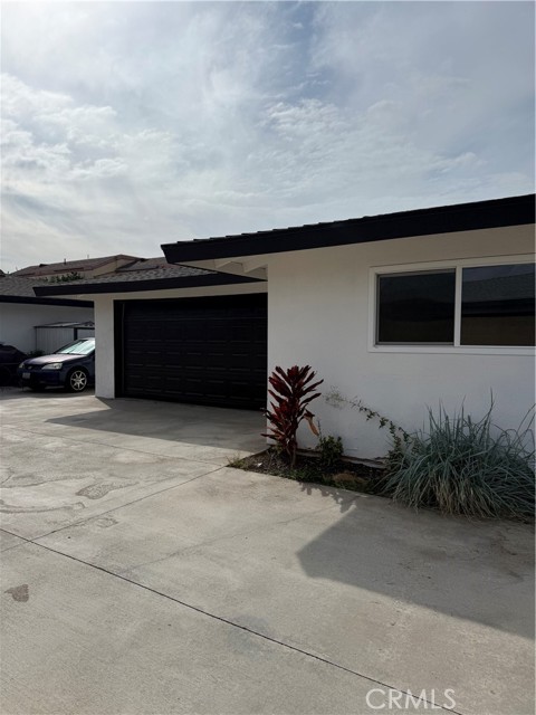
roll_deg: -2.1
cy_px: 358
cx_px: 268
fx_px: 495
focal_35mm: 24
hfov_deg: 56.8
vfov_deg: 71.6
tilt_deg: -2.6
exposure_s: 1/14286
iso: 64
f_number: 1.78
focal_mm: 6.76
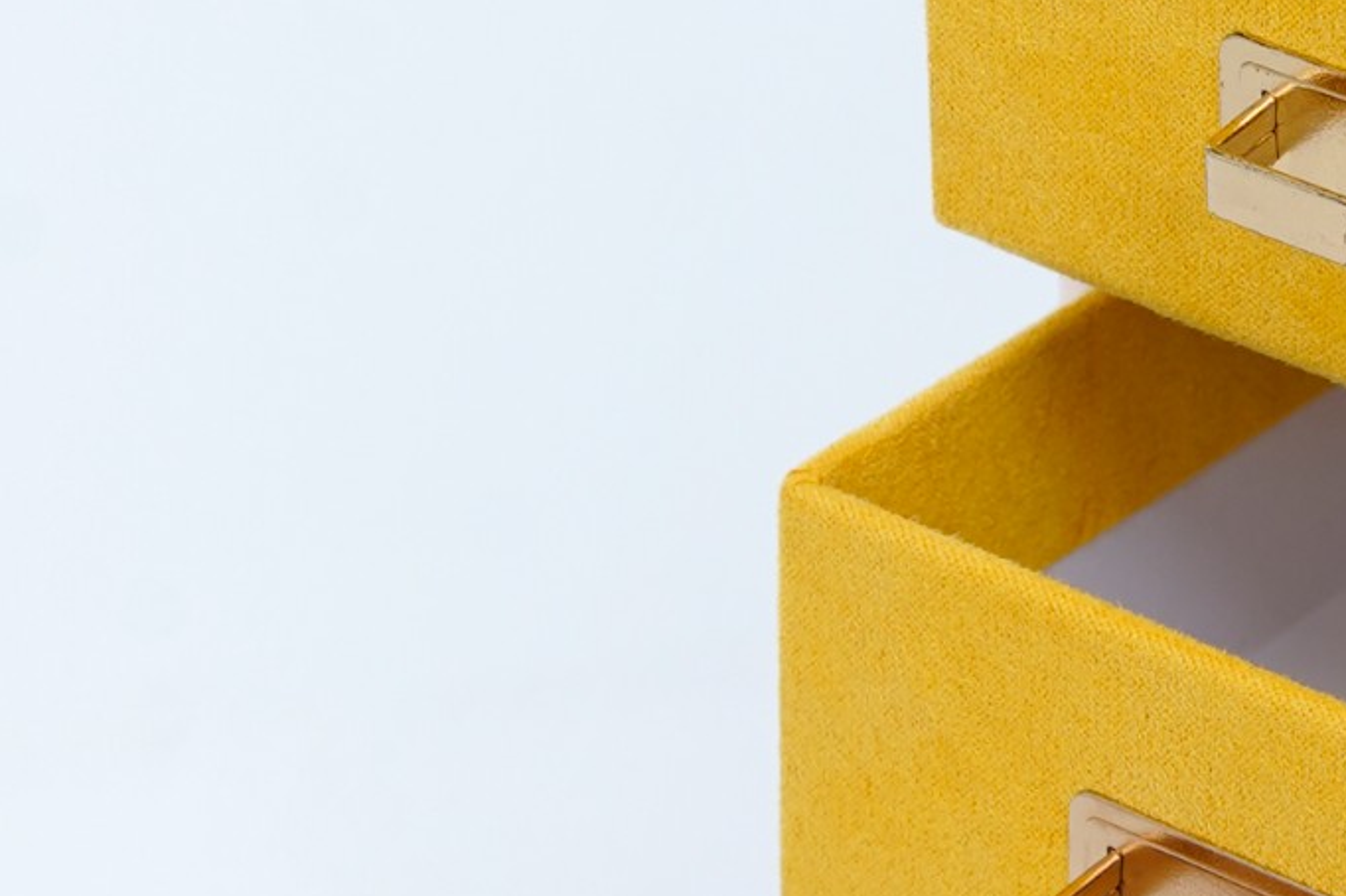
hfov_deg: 16.2
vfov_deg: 11.2
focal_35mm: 122
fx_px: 4559
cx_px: 1543
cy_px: 130
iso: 100
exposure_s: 1/125
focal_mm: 35
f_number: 8
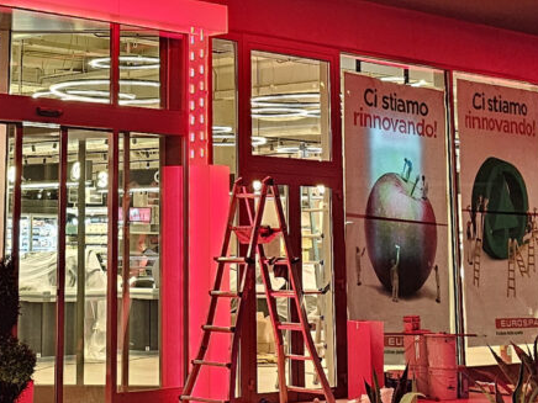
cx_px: 136
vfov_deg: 16.0
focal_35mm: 90
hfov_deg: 21.6
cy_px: -30
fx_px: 1399
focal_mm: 6.3
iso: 800
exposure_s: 1/100
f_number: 1.7
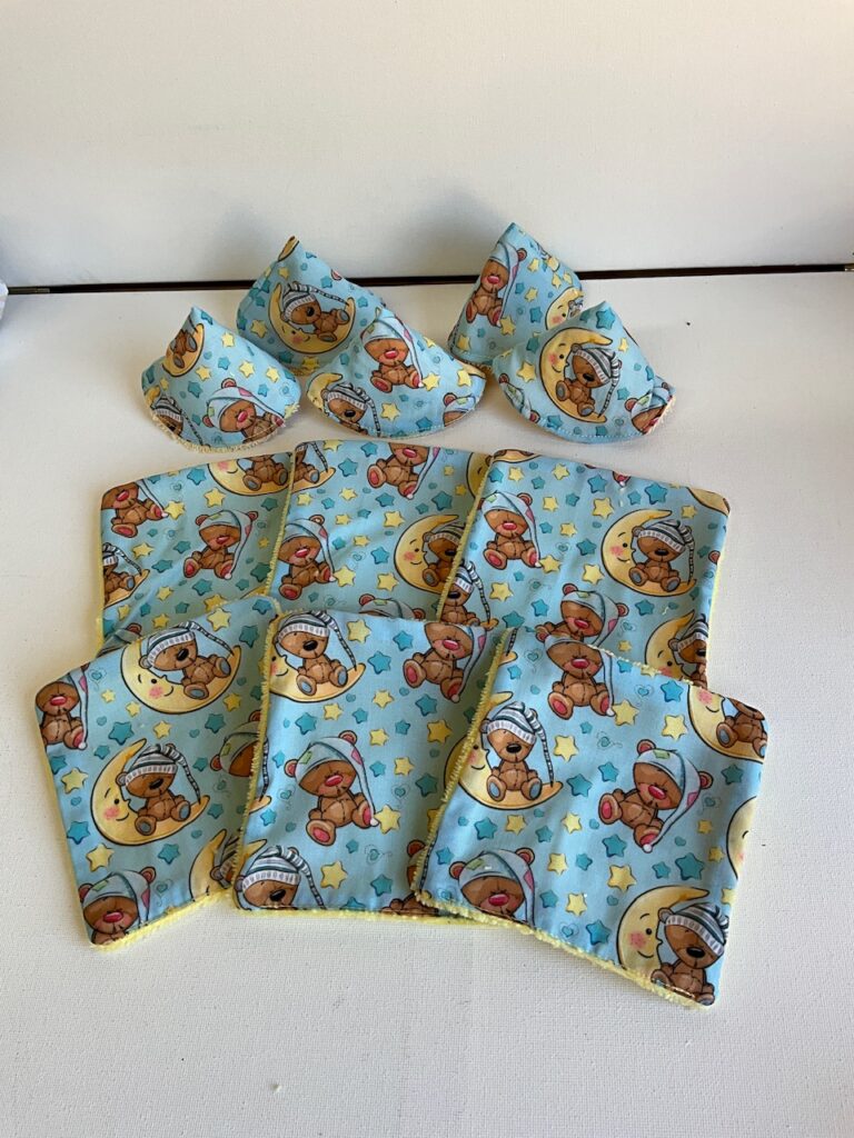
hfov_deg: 48.2
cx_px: 427
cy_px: 569
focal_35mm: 29
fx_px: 954
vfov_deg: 61.7
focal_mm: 3
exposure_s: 1/100
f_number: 1.8
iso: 20
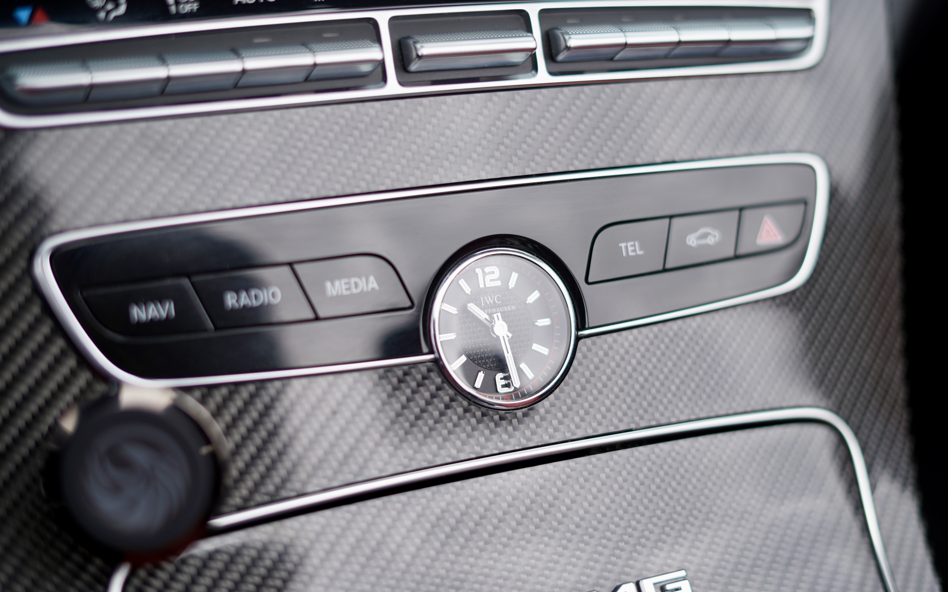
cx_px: 474
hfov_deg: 39.6
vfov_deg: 25.3
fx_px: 1318
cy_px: 306
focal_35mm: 51
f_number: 2.2
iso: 100
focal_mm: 50
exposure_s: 1/1250
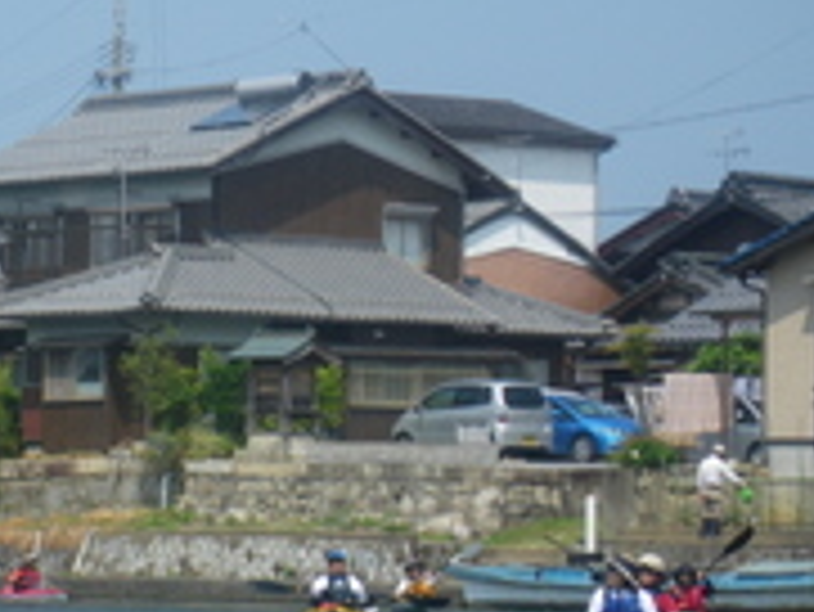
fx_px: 5224
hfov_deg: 8.9
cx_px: 198
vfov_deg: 6.7
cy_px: 367
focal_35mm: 222
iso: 50
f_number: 5.2
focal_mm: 20.6
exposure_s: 1/250
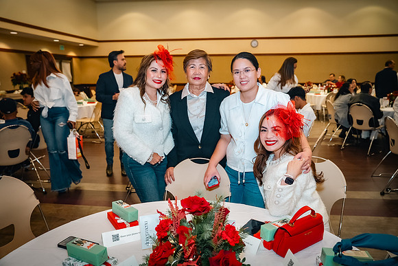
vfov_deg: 48.0
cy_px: 133
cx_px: 199
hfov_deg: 67.4
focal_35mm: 27
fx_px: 299
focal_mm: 27
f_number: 3.5
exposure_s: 1/100
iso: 1600
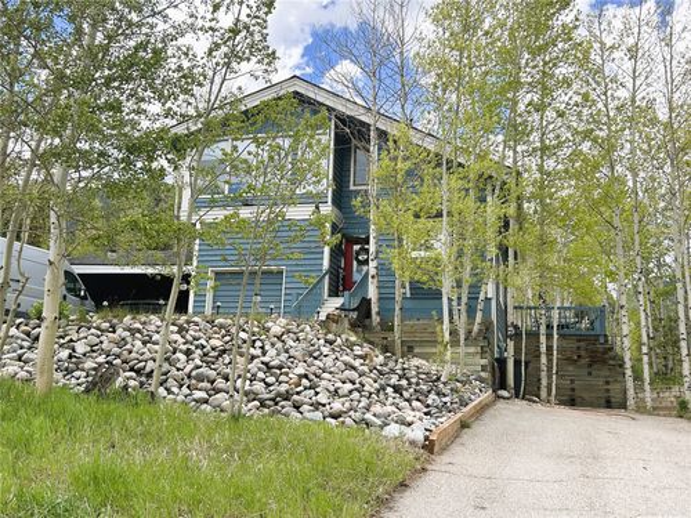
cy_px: 259
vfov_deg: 42.9
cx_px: 346
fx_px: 659
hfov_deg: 55.4
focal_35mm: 33
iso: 50
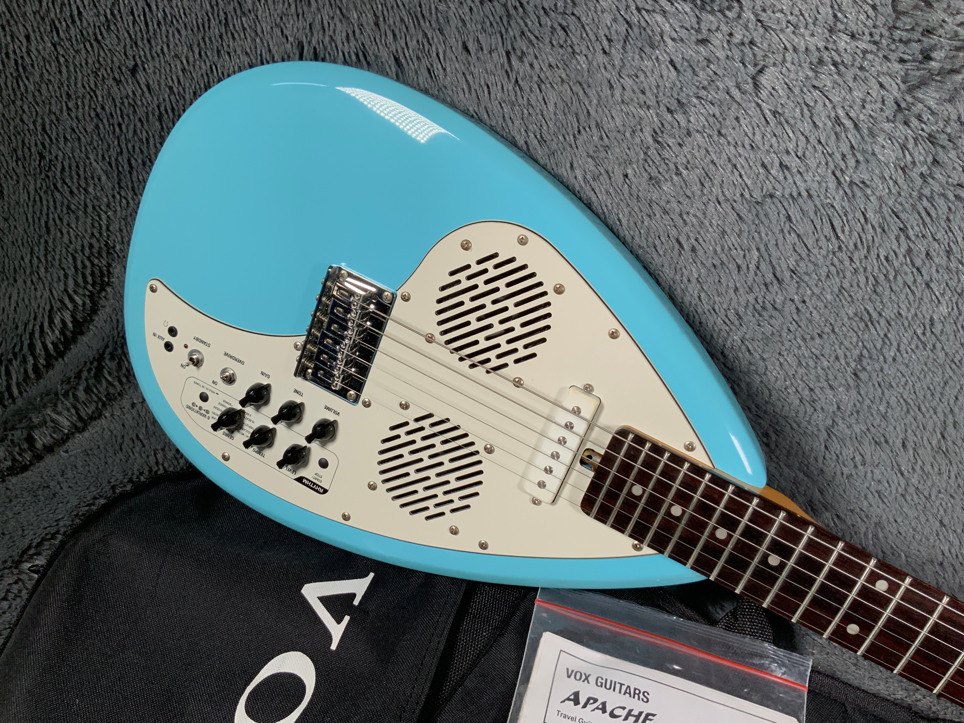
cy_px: 362
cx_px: 482
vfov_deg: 48.2
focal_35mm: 29
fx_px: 808
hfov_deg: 61.7
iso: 32
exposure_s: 1/312
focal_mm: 3
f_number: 1.8
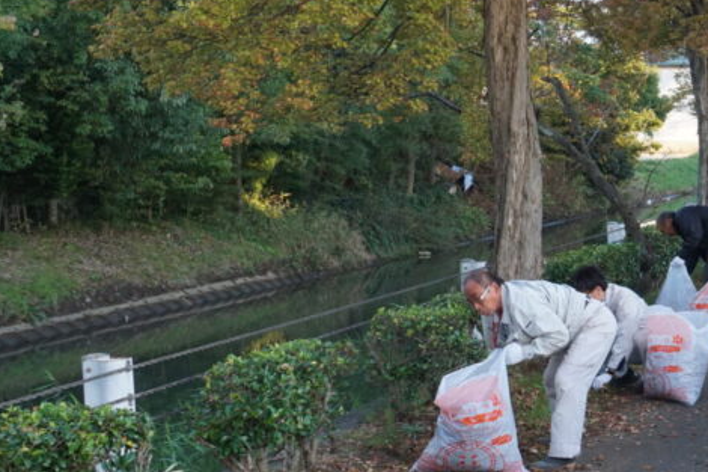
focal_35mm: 85
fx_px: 1671
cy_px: 227
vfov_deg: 16.1
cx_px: 720
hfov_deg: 22.9
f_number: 9
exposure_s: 1/60
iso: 640
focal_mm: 26
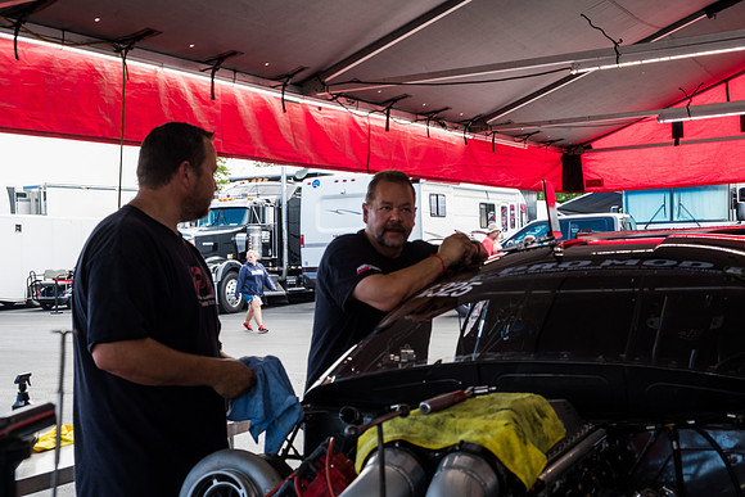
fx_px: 973
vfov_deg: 28.7
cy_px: 248
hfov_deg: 41.9
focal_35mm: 47
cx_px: 372
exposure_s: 1/80
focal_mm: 31.5
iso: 400
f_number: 9
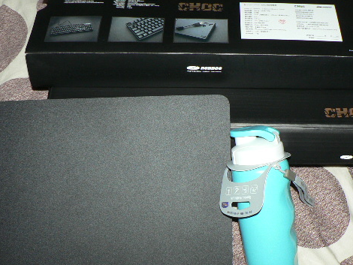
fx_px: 500
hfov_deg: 38.9
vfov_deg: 29.6
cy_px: 158
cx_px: 176
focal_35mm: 49
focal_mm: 6
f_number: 2.8
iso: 100
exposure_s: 1/50
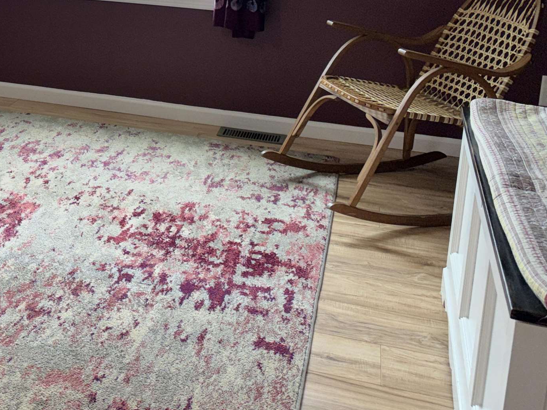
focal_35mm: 58
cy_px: -8
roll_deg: -1.1
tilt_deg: -11.1
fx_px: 917
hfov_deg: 31.4
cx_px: 40
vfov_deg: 24.0
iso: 32
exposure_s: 1/48
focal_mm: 5.96
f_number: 1.6
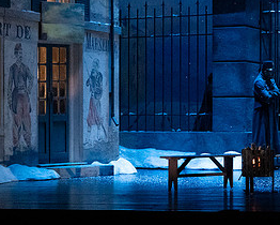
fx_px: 1601
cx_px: 229
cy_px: 57
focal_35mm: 193
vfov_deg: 8.0
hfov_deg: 10.0
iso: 25600
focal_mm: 93
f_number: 10
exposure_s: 1/320
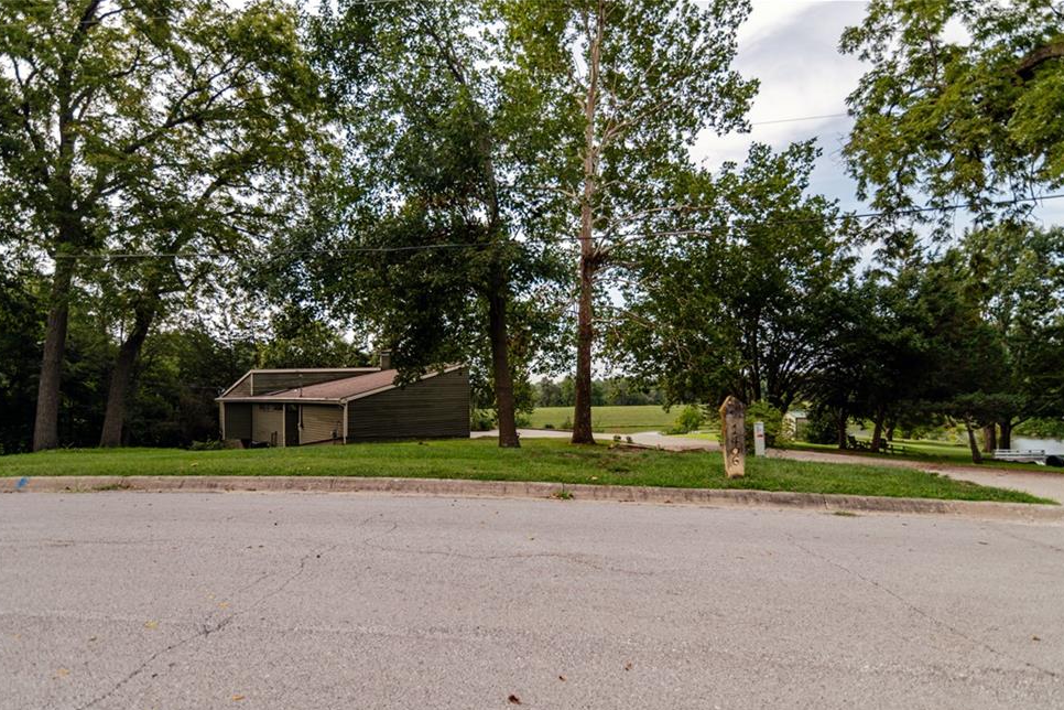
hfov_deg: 90.0
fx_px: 532
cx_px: 514
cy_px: 374
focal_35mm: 18
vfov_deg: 67.3
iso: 100
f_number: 2.8
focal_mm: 17
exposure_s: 1/1250
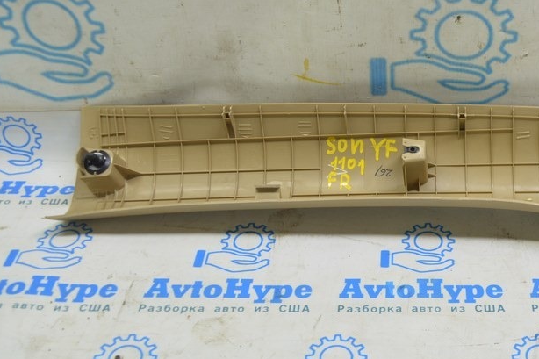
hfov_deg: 32.4
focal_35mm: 60
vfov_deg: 22.6
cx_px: 437
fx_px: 898
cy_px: 158
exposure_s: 1/20
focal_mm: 24
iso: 400
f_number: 5.6
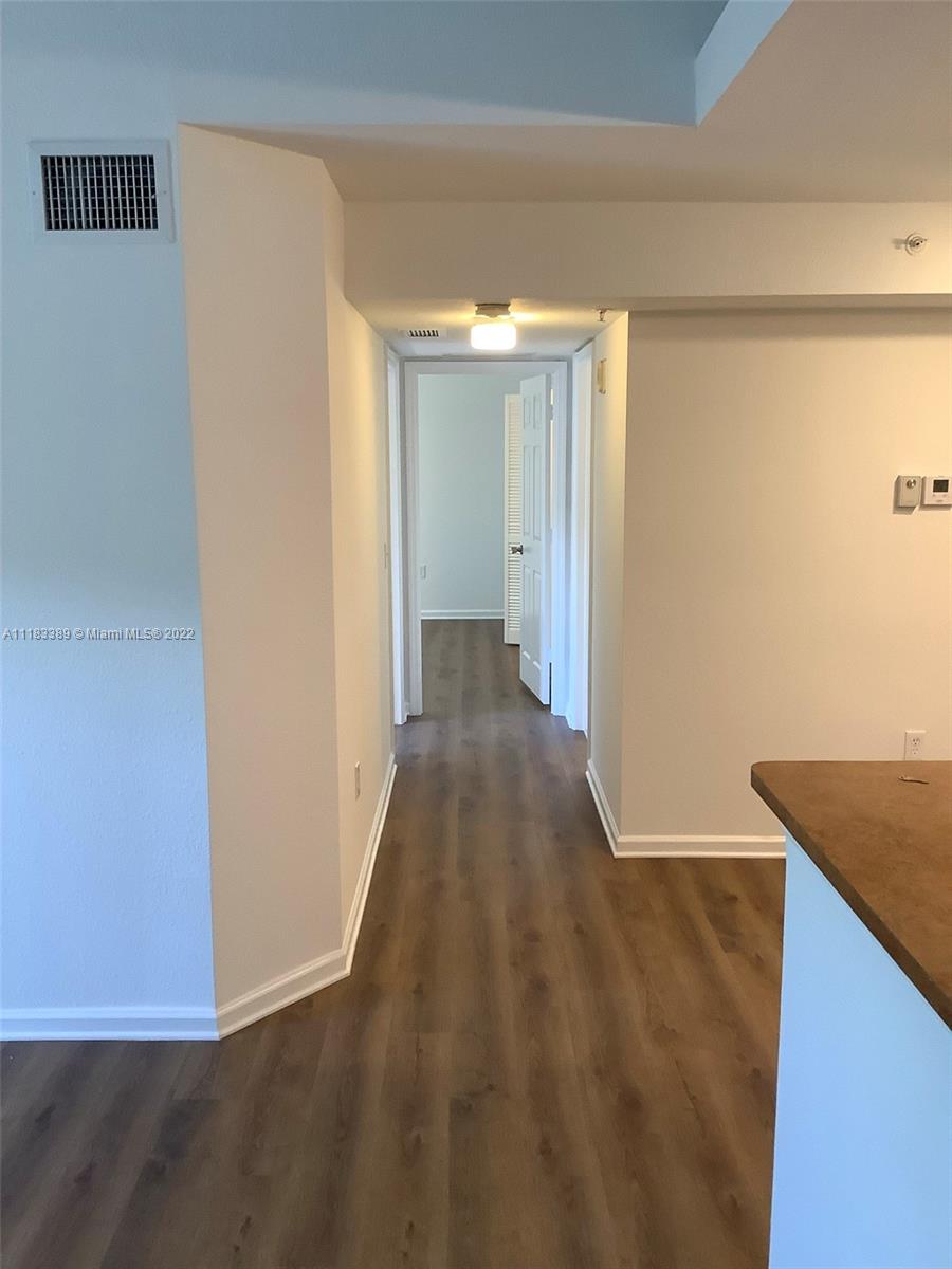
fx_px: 1137
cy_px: 634
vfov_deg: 58.4
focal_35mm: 31
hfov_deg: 45.4
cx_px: 476
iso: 160
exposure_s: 1/60
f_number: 2.4
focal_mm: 3.3
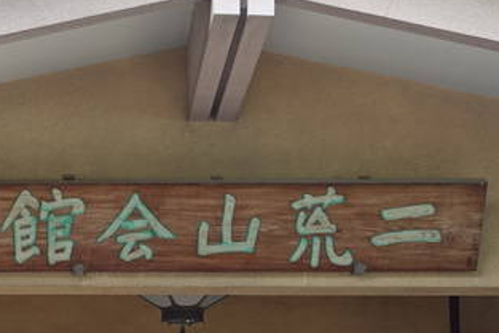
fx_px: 1276
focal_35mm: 92
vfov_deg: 14.7
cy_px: 309
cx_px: 121
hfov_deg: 21.9
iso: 125
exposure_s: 1/80
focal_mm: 8.8
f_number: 4
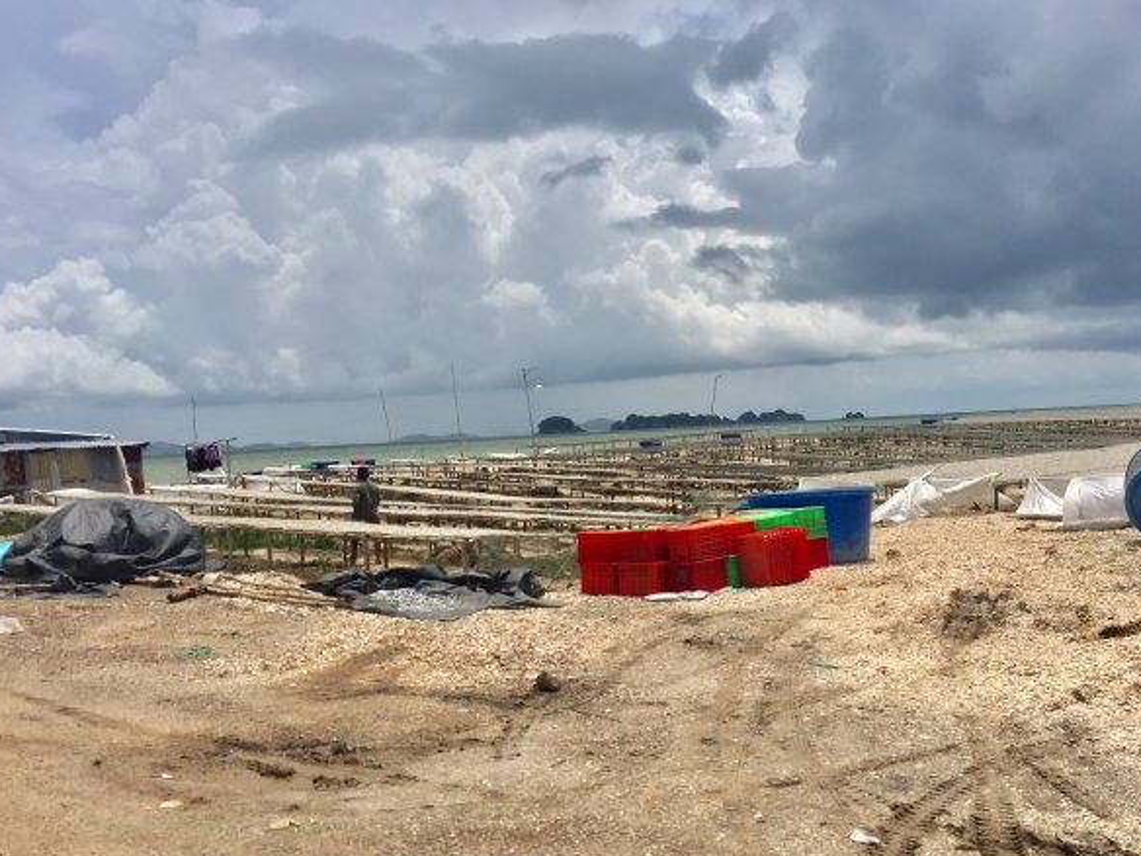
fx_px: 1088
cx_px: 568
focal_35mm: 33
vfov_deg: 42.9
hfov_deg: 55.4
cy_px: 455
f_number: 2.2
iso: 32
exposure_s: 1/5650
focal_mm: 4.15
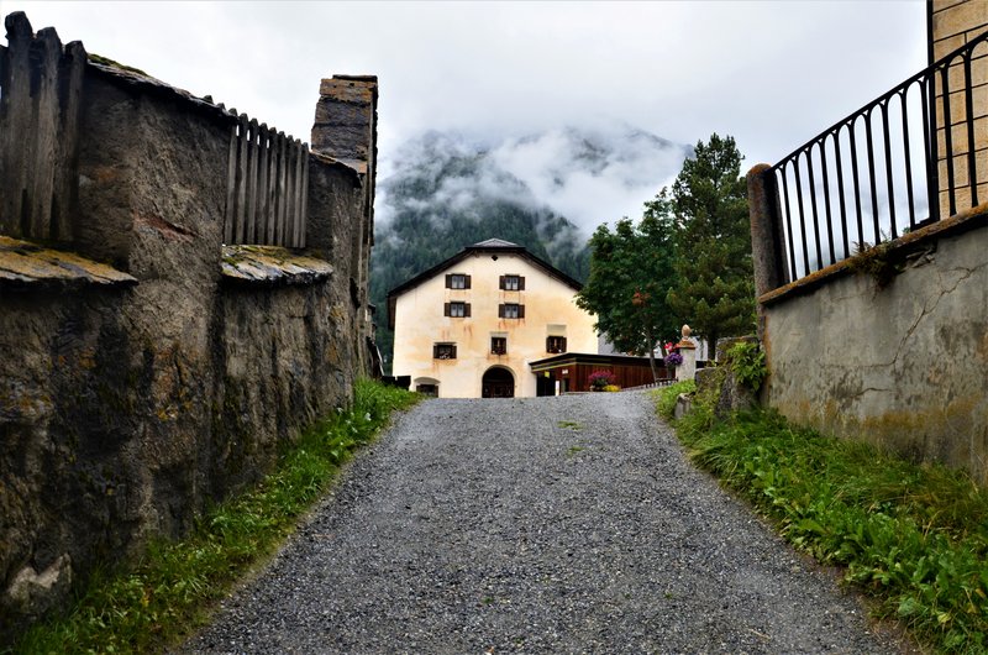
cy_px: 328
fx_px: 863
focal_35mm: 32
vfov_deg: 41.5
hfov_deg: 59.6
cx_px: 494
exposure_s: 1/125
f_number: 9
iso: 320
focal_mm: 21
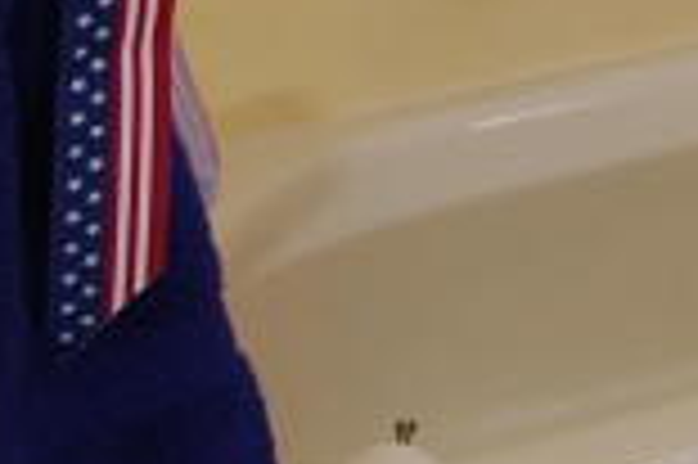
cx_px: 1587
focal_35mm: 111
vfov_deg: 10.6
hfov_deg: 14.0
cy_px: -635
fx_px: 2150
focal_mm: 10
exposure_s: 1/60
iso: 200
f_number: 4
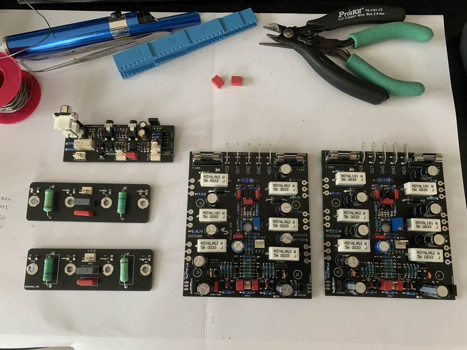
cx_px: 234
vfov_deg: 53.1
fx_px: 351
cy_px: 175
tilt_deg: -78.3
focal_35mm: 26
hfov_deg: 67.3
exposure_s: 1/54
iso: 200
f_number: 1.8
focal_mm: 4.25
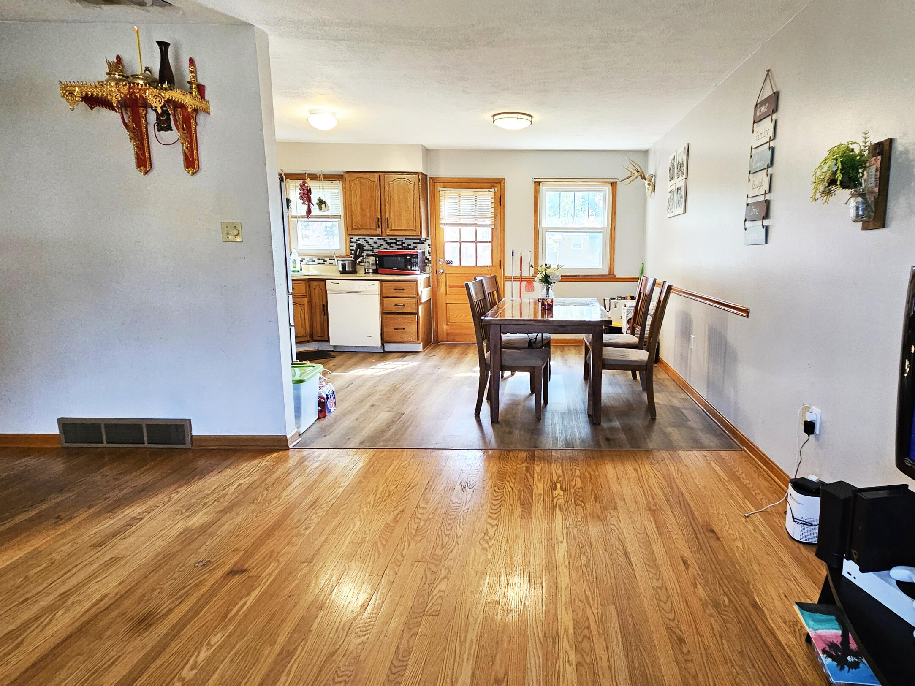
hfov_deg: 86.7
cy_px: 334
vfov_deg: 71.6
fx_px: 476
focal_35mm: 18
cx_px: 546
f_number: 2.2
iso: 250
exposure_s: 1/60
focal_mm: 2.2
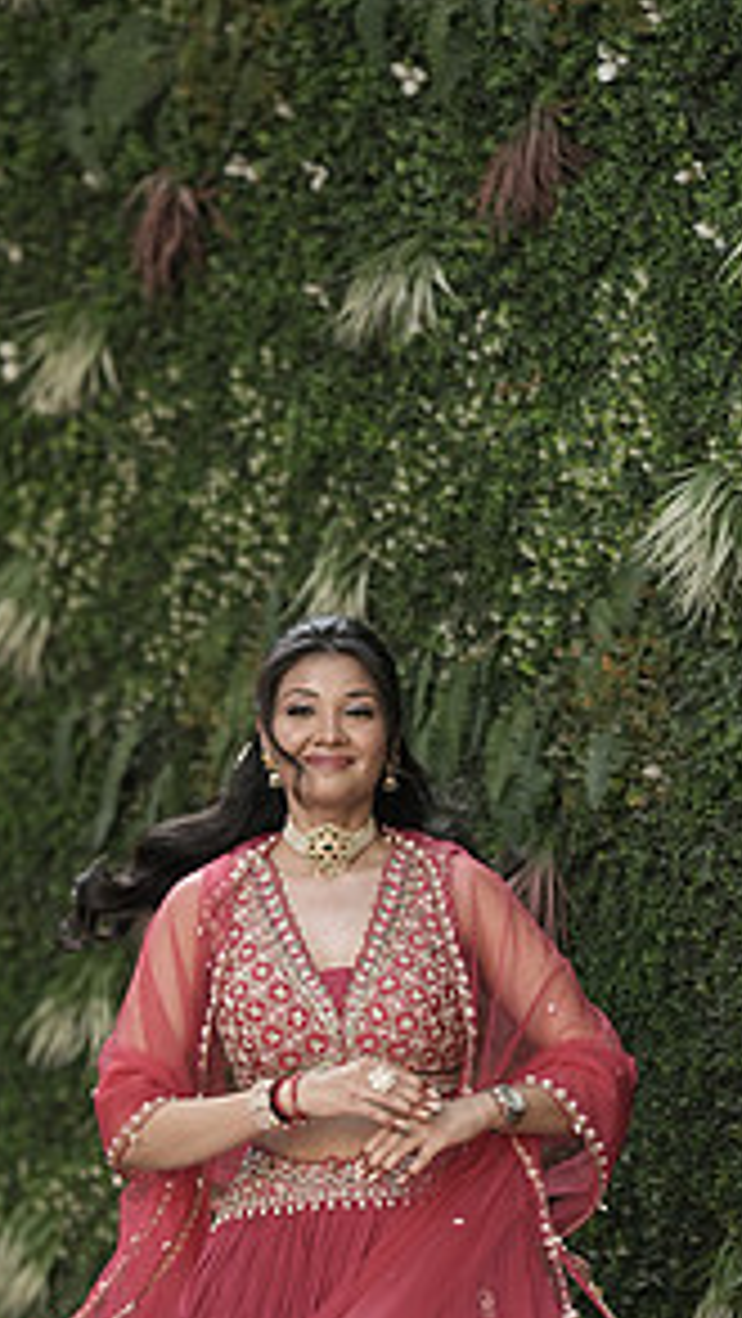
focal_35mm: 176
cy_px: 967
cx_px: 411
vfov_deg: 12.2
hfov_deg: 6.9
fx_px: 6151
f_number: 1.8
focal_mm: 85
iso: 400
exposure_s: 1/320
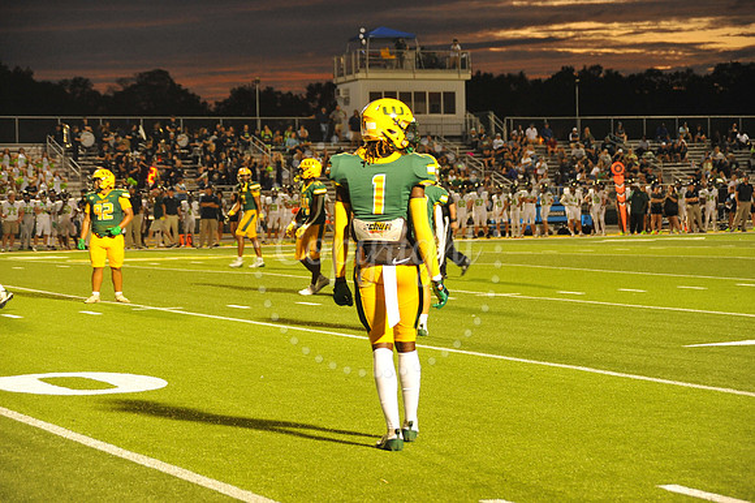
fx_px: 2201
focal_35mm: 105
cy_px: 252
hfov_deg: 19.5
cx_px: 378
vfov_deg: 13.0
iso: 2500
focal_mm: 105
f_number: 6.3
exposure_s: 1/60
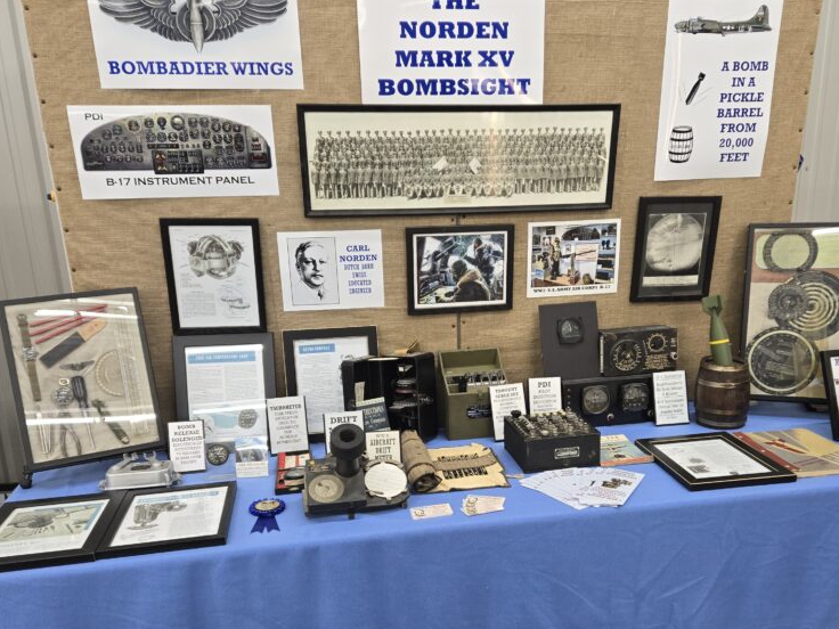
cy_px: 398
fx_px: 776
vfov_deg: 43.8
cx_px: 461
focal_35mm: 32
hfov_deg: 56.7
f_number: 1.8
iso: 200
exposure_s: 1/120
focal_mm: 5.4
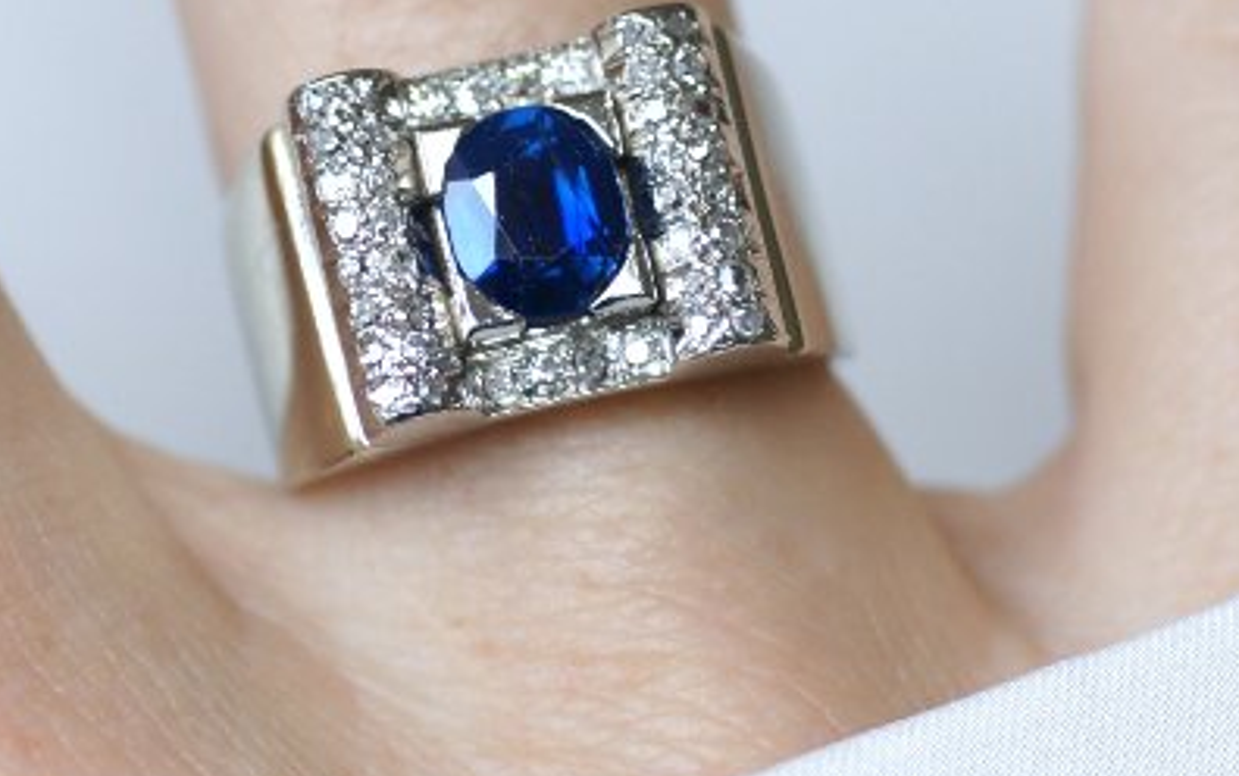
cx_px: 476
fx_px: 10947
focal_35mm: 324
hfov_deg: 6.5
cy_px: 191
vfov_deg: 4.1
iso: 200
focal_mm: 70
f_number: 4
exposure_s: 1/125
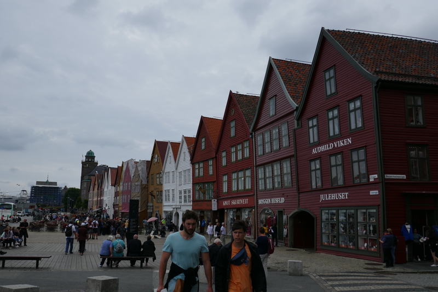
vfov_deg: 41.1
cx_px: 219
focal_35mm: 32
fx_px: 389
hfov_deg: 58.7
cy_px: 146
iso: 125
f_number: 5
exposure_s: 1/1000
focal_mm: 11.7
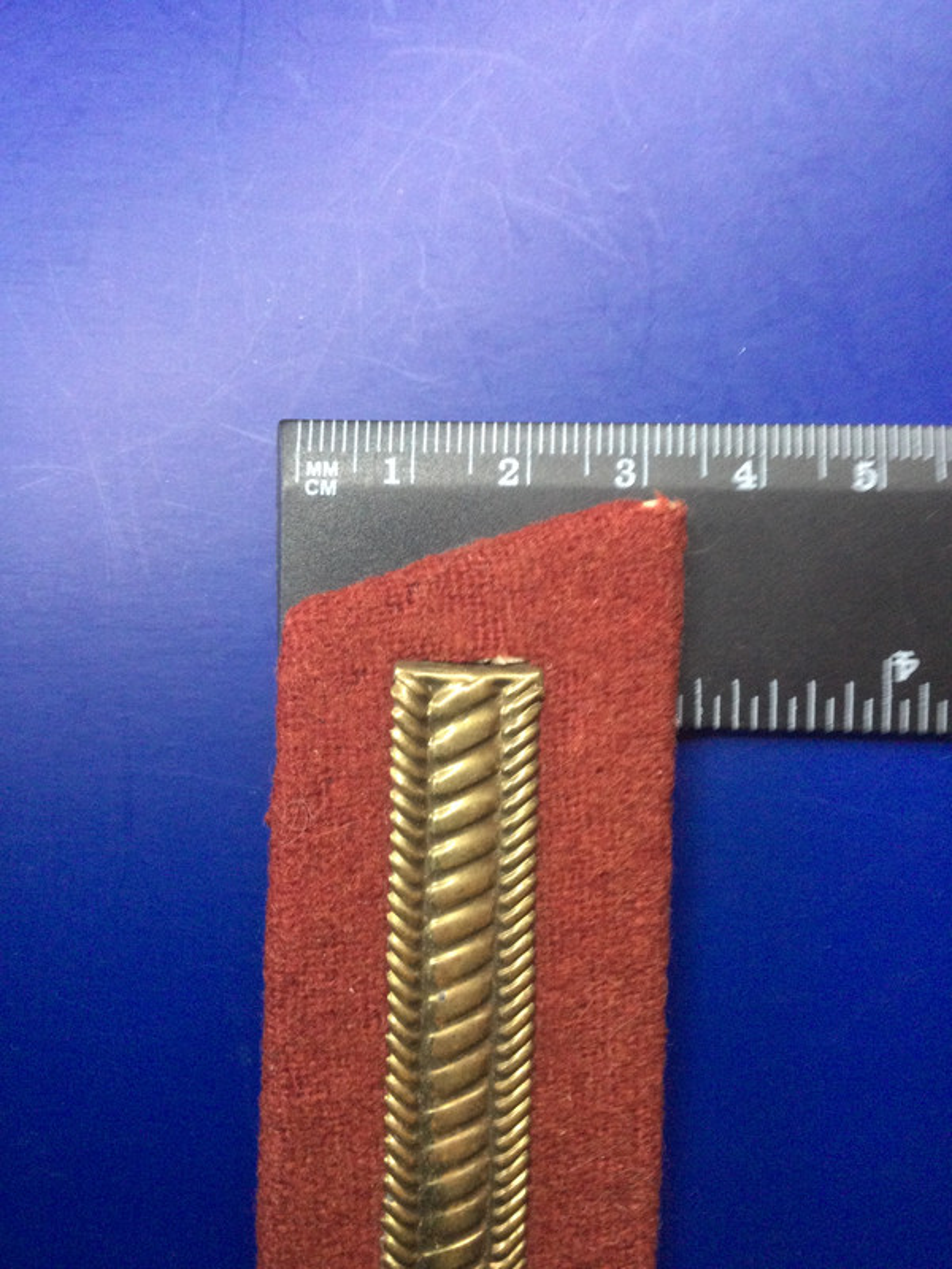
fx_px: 1137
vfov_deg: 58.4
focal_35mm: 31
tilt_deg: -89.0
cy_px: 634
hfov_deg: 45.4
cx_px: 476
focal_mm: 3.3
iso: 200
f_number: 2.4
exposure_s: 1/25
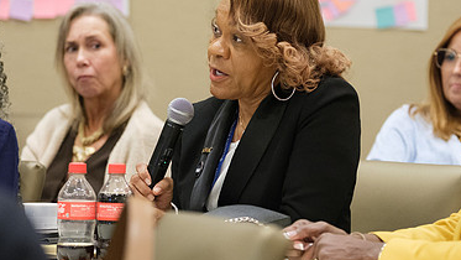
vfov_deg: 6.2
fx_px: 2409
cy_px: 80
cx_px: 294
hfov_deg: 10.9
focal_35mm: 197
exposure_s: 1/160
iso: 3200
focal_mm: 80.4
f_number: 2.8
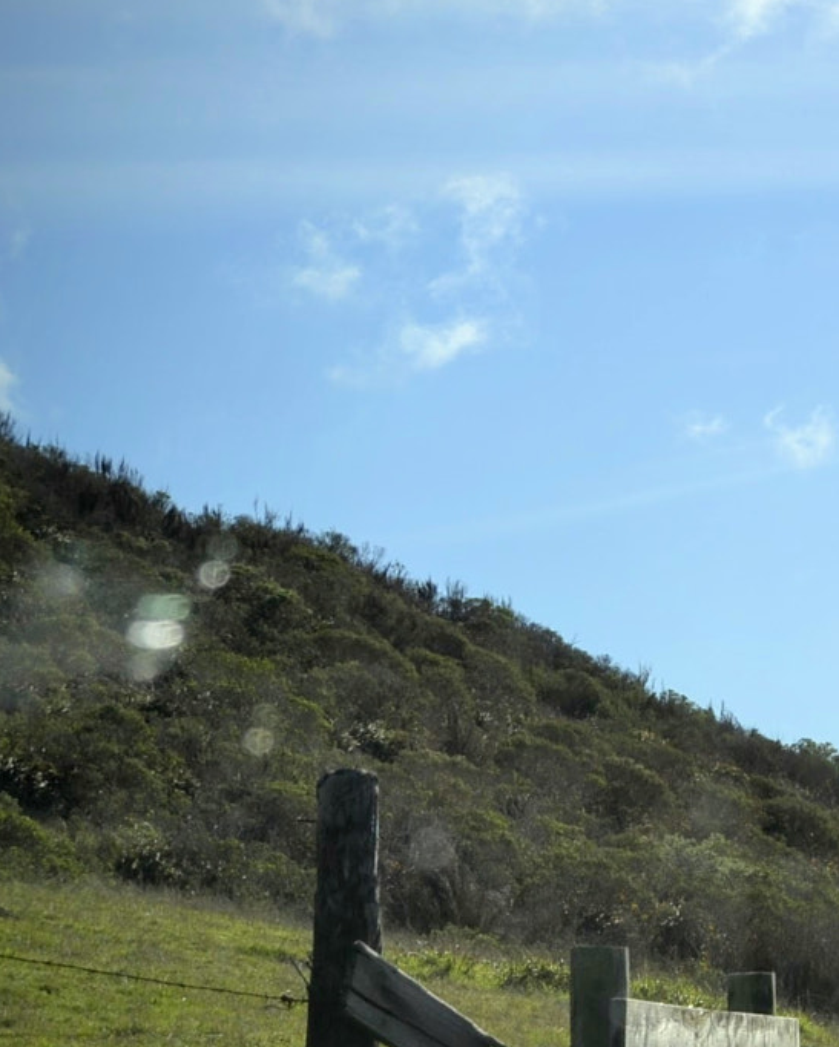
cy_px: 698
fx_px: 4187
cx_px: 1384
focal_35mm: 135
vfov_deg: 14.2
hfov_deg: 10.9
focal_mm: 32
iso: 100
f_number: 9
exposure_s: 1/320
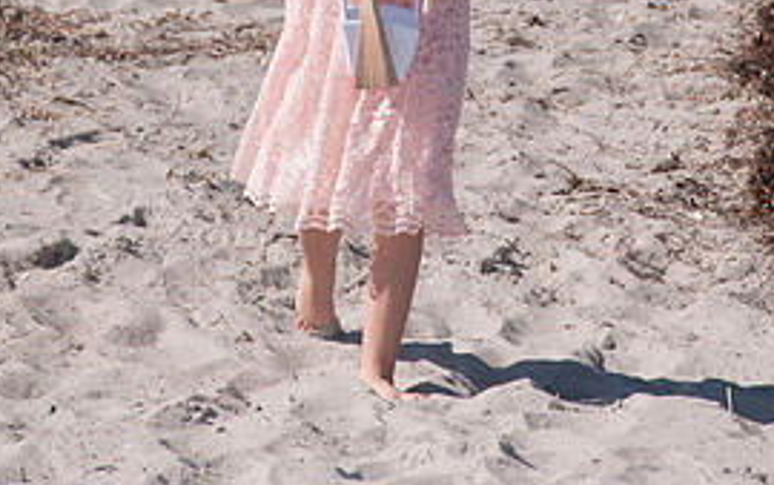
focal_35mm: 432
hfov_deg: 4.9
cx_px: 411
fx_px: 9116
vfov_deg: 3.0
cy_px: -126
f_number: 11
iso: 100
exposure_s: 1/250
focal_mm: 170
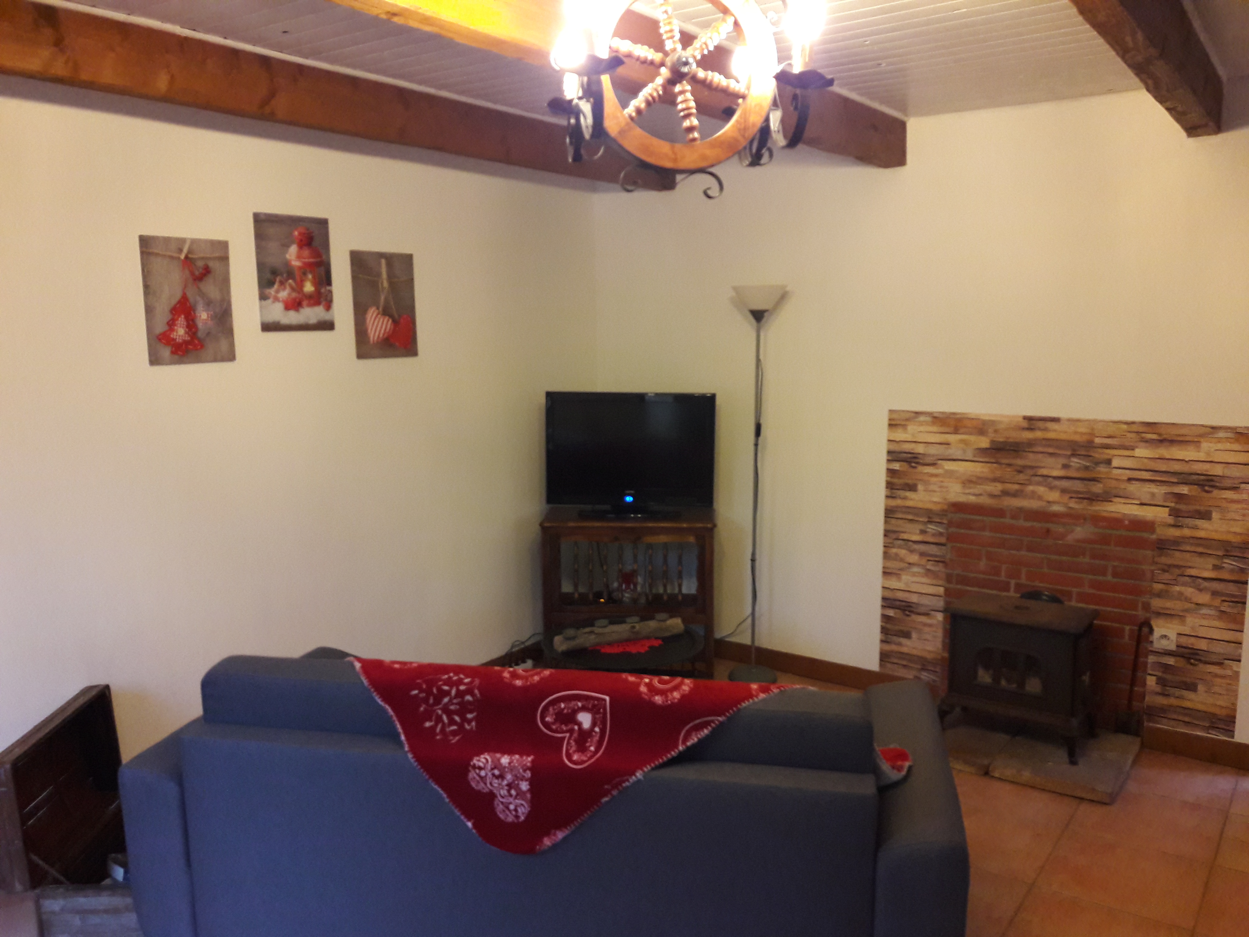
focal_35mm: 28
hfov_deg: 63.4
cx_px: 624
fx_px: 1010
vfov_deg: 49.7
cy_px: 468
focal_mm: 3.7
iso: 200
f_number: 1.9
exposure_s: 1/17
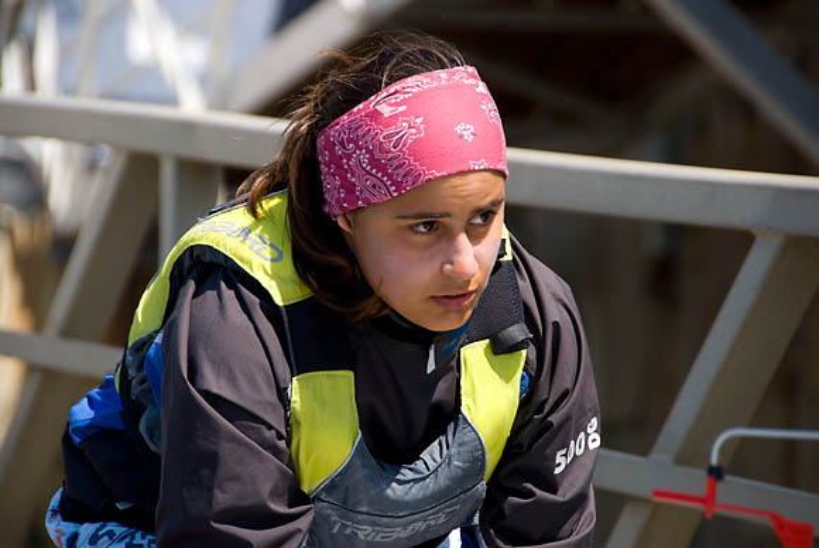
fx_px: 6832
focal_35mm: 300
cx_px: 410
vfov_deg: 4.6
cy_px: 274
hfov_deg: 6.9
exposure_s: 1/180
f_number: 7.1
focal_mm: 200
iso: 100
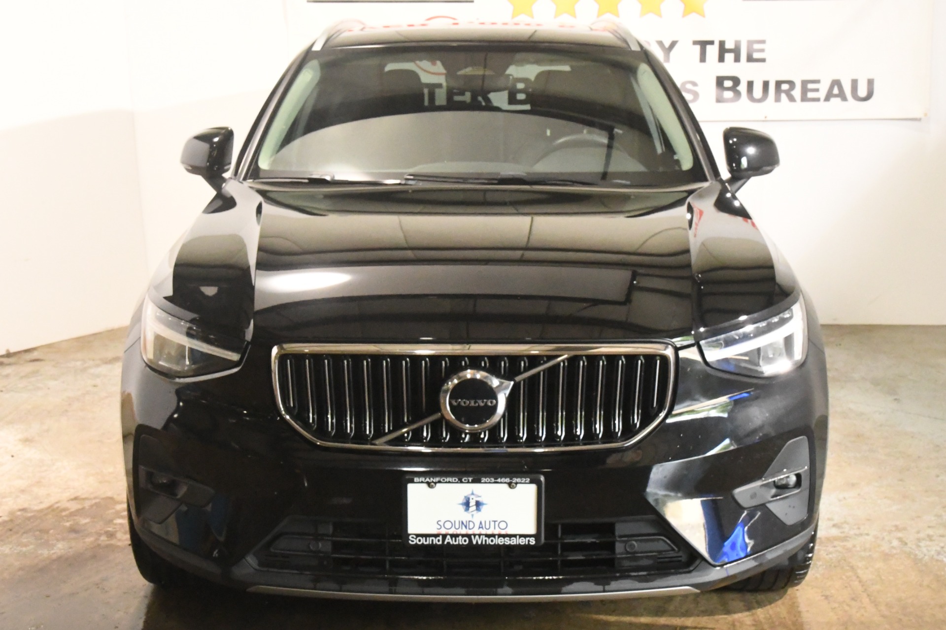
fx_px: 1366
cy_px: 315
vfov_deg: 26.0
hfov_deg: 38.2
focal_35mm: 52
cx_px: 473
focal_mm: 26
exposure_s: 1/200
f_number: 10
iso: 10000
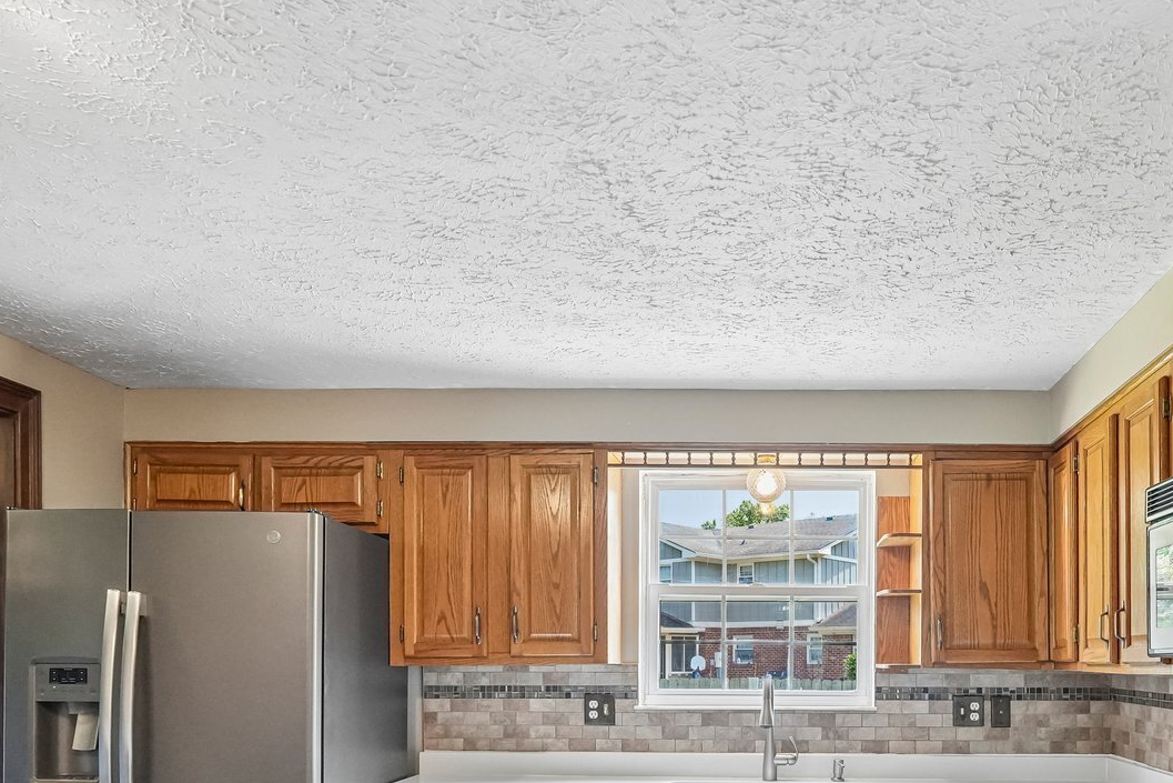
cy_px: 647
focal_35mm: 31
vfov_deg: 40.3
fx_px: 1010
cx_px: 766
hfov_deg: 59.1
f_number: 8
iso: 1600
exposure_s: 1/30
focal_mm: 16
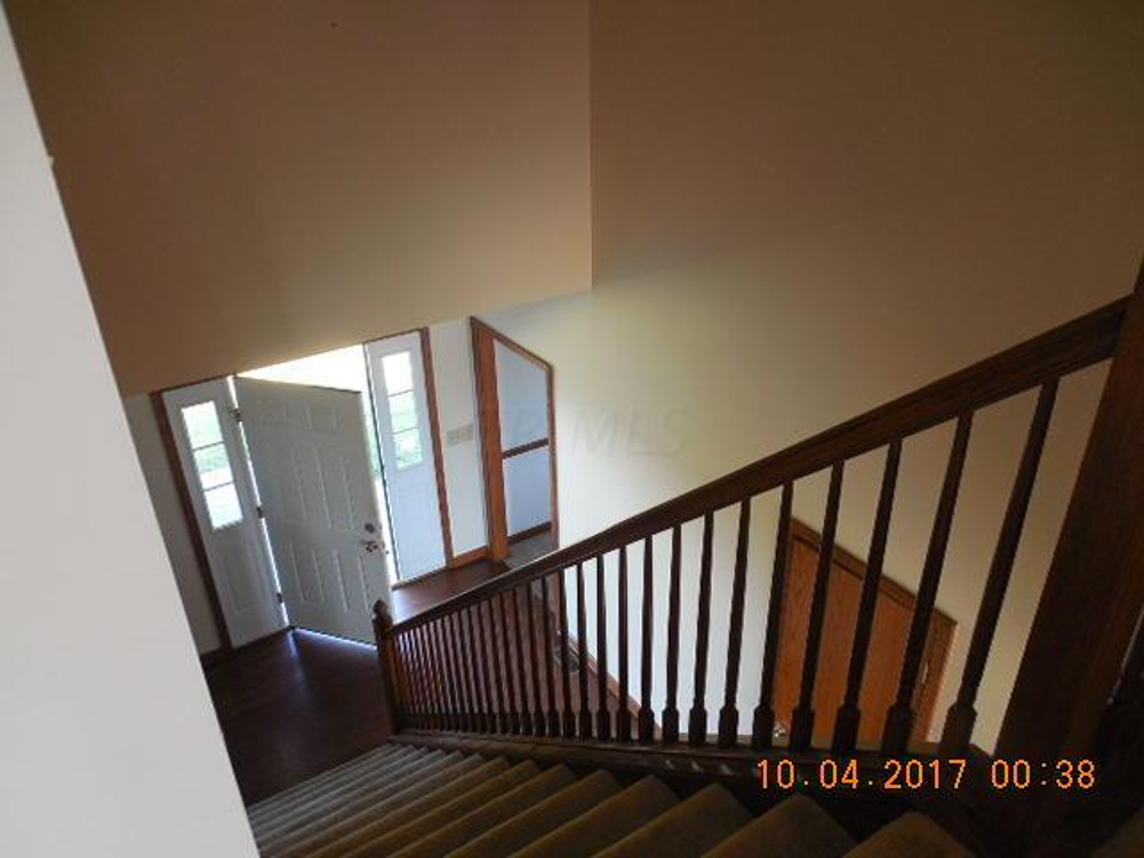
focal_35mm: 25
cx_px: 572
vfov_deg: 54.9
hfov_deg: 69.4
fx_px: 826
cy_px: 429
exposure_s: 1/30
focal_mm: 4.5
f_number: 3.3
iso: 200
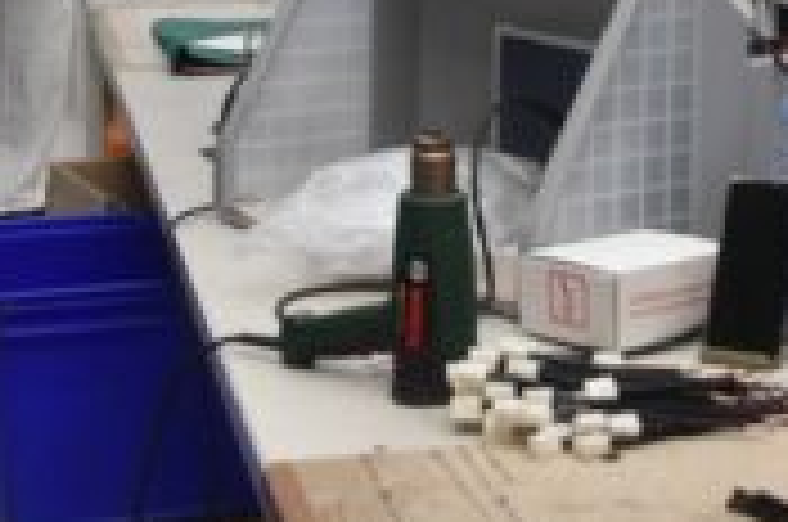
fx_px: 2403
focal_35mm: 110
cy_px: -322
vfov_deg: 11.7
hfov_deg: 18.4
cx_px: 666
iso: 800
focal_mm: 20
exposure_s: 1/100
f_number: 5
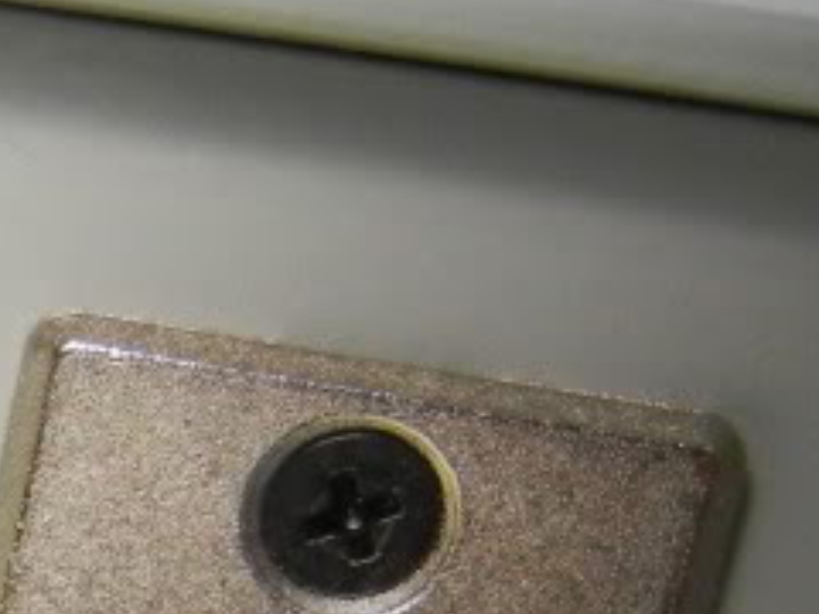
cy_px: 935
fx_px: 3028
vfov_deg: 11.1
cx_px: -781
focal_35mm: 128
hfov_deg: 13.4
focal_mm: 5.4
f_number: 3.5
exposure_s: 1/220
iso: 640
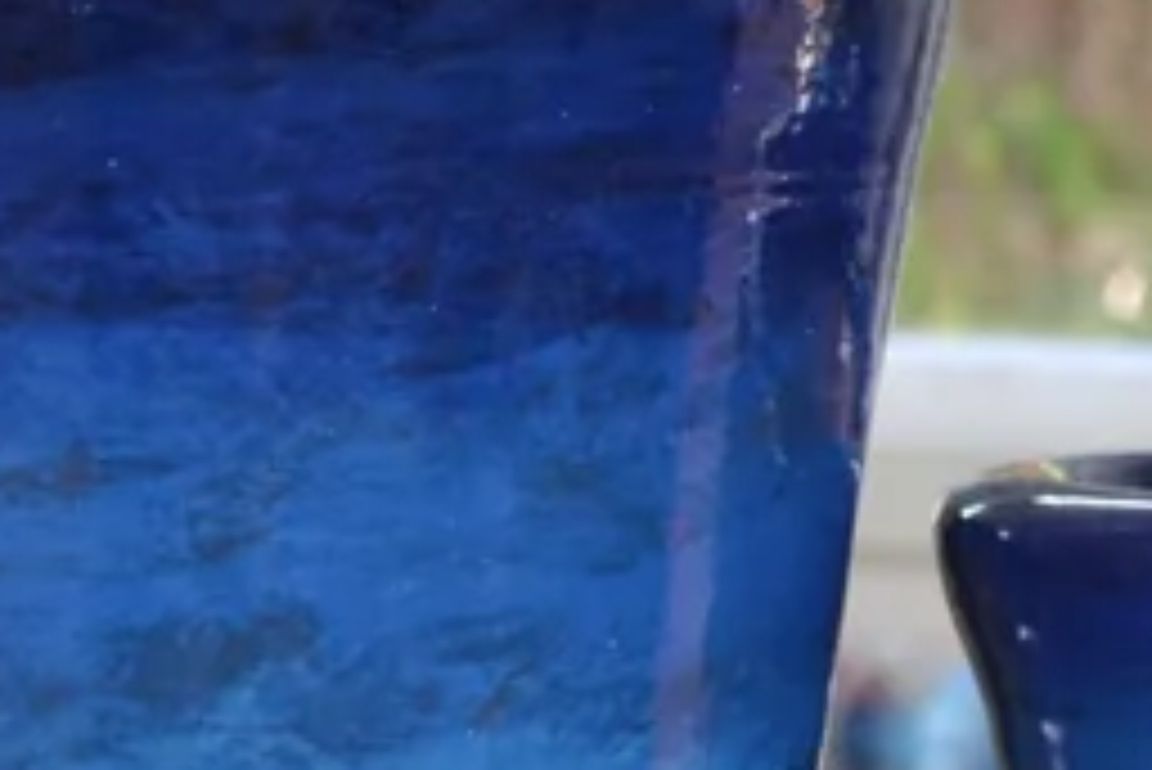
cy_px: 1594
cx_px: 184
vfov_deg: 4.1
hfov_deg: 6.2
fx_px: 10694
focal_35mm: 334
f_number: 5
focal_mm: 38
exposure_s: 1/15
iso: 100
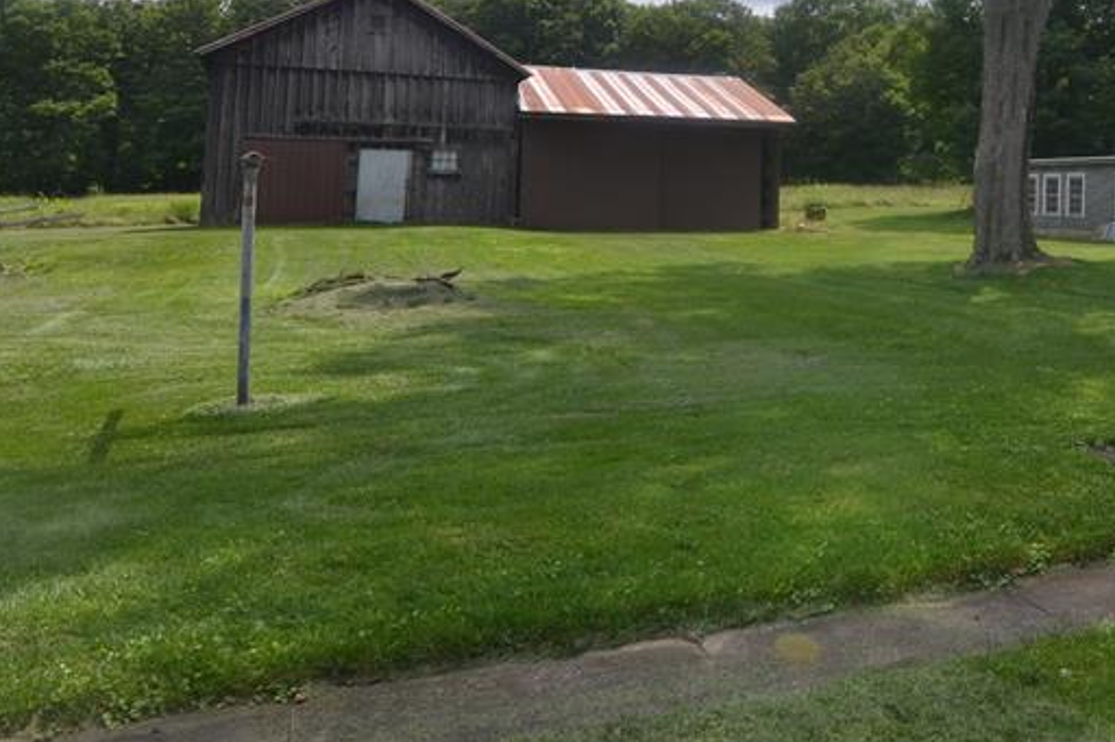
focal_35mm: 36
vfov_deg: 35.1
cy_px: 98
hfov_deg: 49.2
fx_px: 1115
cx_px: 932
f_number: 8
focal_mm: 12
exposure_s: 1/250
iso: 100
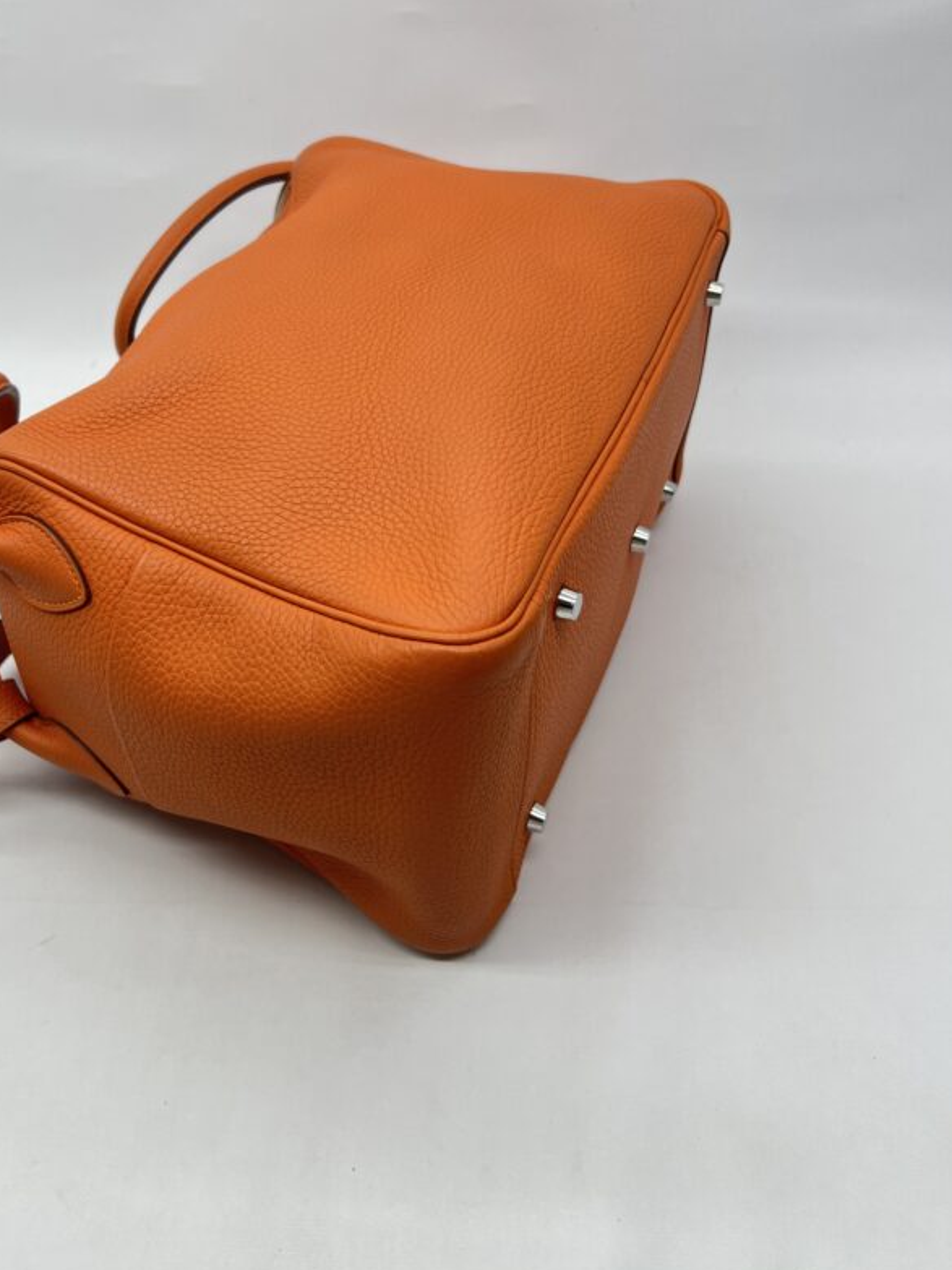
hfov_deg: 41.6
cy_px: 540
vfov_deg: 53.8
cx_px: 378
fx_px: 1247
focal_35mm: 34
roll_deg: +3.0
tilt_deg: -36.2
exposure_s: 1/119
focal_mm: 5.7
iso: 32
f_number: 1.5
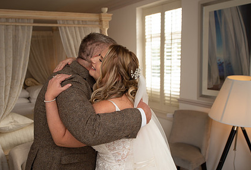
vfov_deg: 39.2
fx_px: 238
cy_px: 97
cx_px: 102
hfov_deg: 55.2
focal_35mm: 34
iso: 160
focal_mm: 24
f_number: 2.8
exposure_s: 1/100
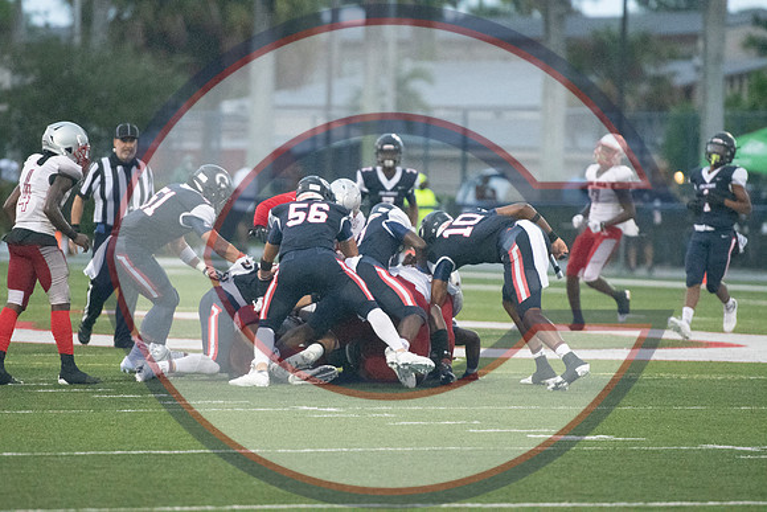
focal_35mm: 300
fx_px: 6393
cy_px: 256
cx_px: 384
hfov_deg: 6.9
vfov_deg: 4.6
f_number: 3.2
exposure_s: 1/2000
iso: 12800
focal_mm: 200
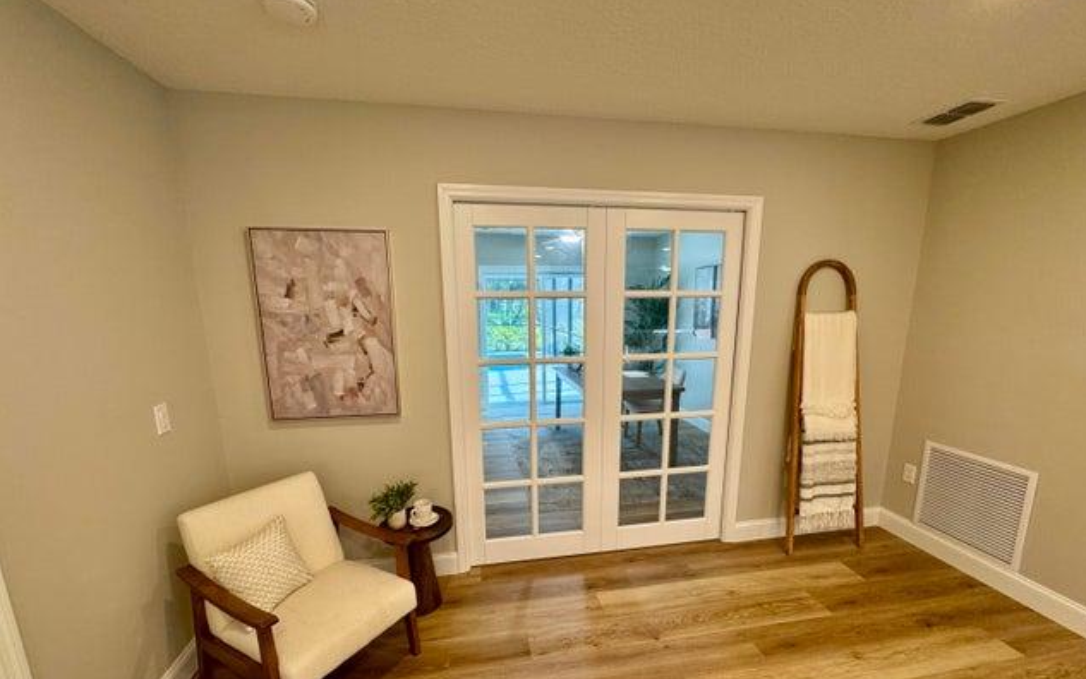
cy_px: 391
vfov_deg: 74.4
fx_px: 444
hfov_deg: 101.4
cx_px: 547
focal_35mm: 15
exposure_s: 1/100
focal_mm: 2.22
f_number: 2.2
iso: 200
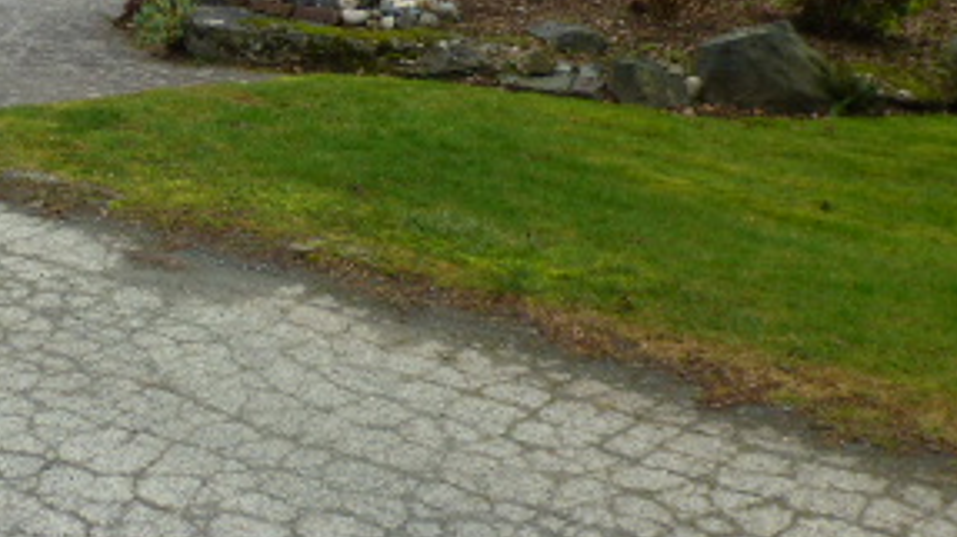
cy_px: -217
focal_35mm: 73
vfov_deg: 15.5
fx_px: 1851
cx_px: -17
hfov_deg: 27.2
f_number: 4
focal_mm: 5.4
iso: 100
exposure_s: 1/200
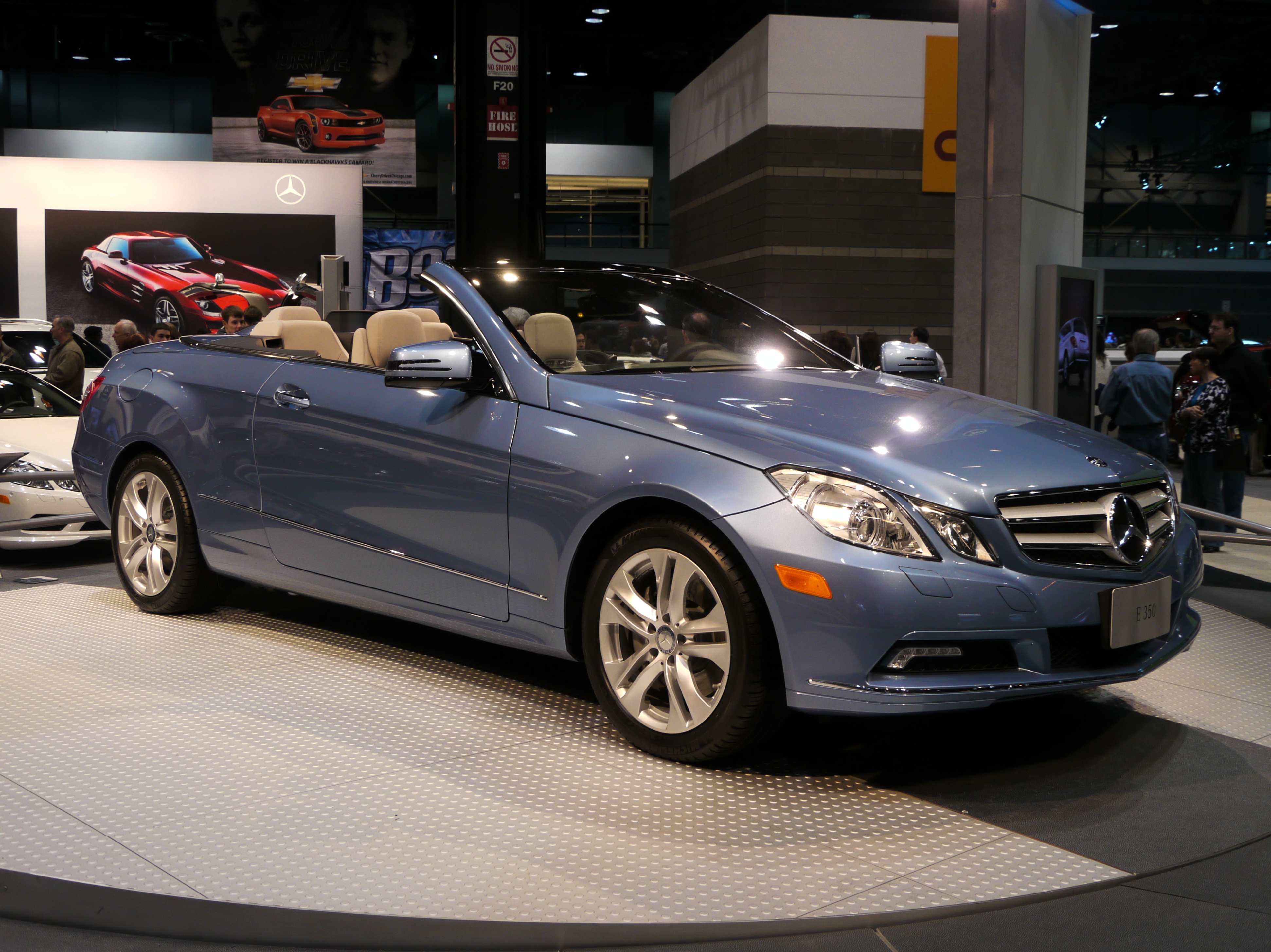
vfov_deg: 32.9
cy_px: 476
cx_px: 636
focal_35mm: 44
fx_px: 1615
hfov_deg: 43.0
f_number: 4.5
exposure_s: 1/100
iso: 400
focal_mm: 22
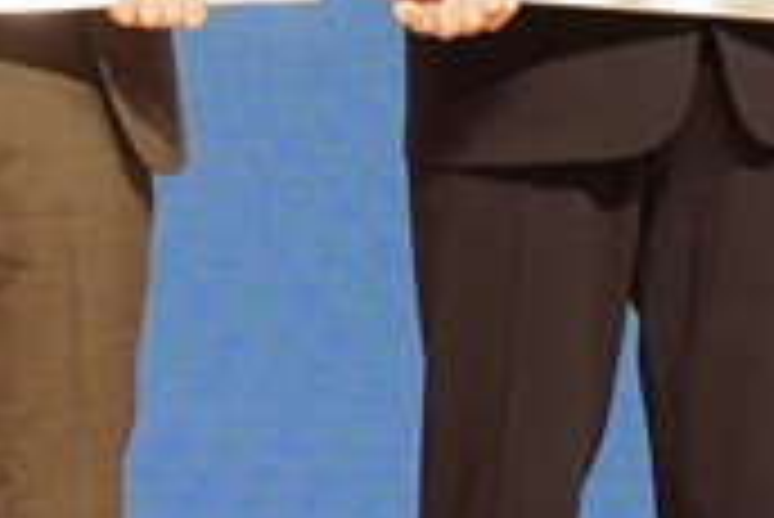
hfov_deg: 5.8
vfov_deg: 3.9
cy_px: -268
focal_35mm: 355
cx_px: -207
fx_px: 7639
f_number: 4
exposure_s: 1/160
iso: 640
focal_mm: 61
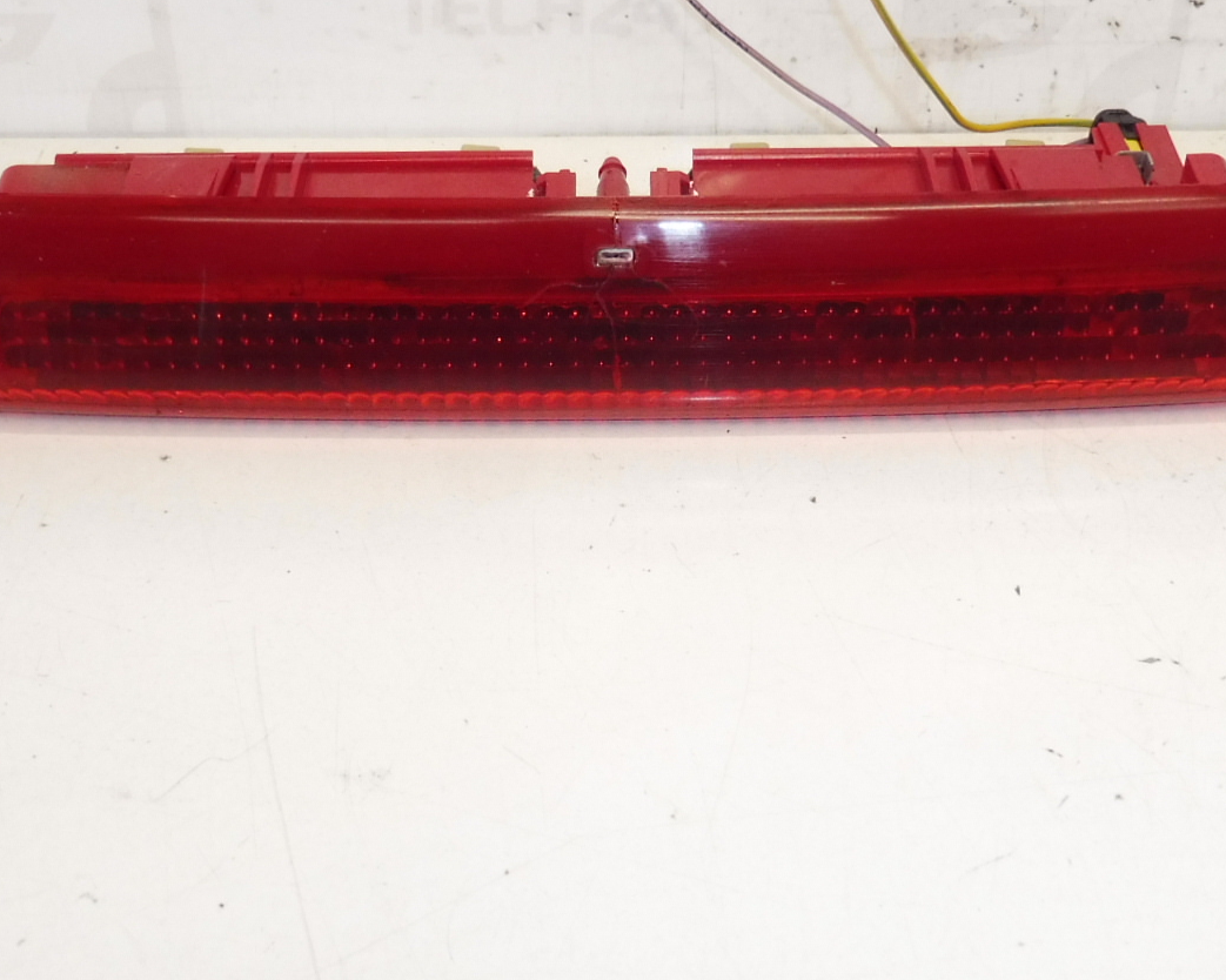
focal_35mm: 46
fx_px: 1669
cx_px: 603
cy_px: 397
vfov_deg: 32.6
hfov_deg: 40.3
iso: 200
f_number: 3.5
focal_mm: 4.3
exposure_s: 1/80
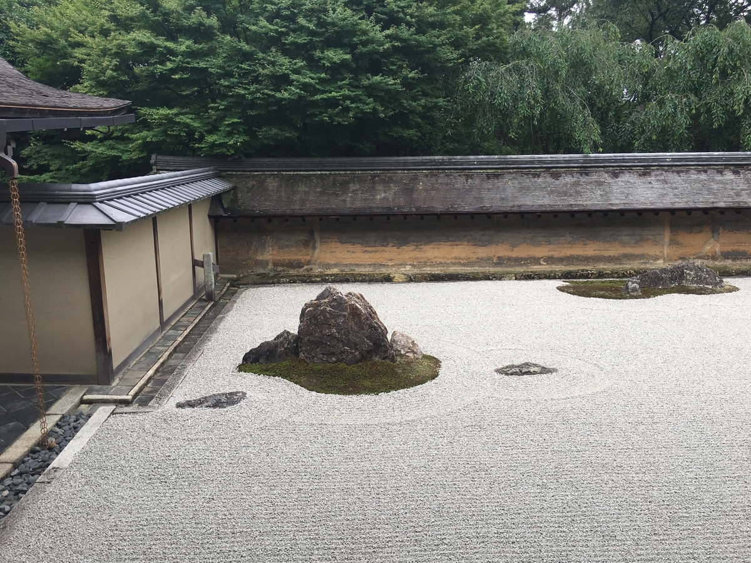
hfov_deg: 61.7
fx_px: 629
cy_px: 282
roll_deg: +0.1
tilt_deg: -11.4
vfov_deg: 48.2
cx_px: 376
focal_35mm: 29
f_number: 2.2
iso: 25
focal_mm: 4.15
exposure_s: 1/279
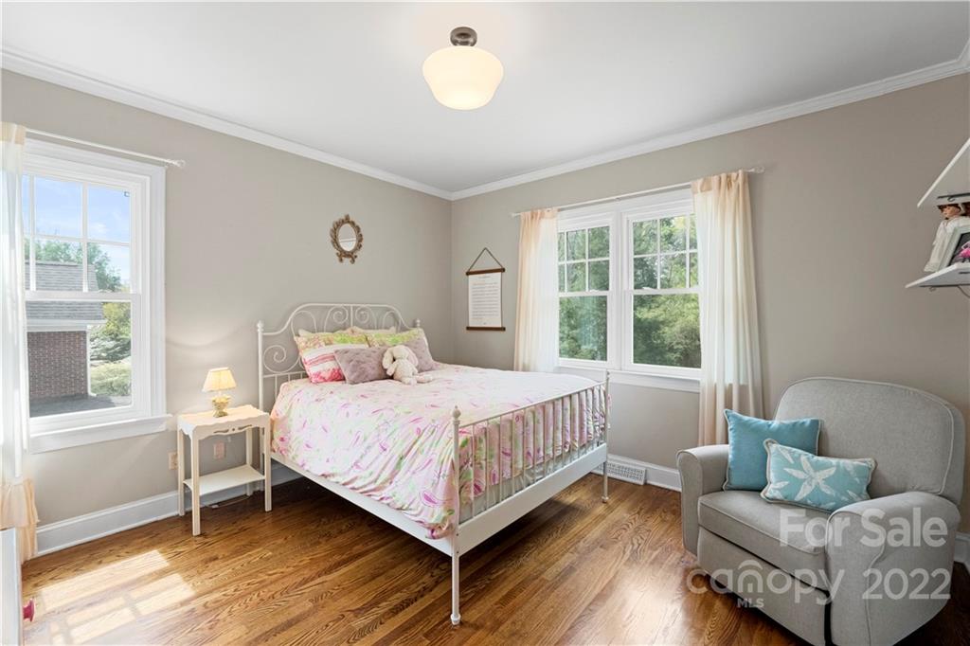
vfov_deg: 77.7
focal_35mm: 15
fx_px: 401
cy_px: 323
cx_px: 485
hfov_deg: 100.8
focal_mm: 14.9
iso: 5000
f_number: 8
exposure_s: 1/80
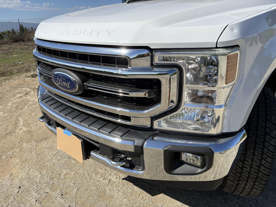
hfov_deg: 67.3
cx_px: 138
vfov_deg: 53.1
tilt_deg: -20.4
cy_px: 104
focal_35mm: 26
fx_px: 207
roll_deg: +2.8
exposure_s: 1/4608
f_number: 1.6
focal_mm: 5.96
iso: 50
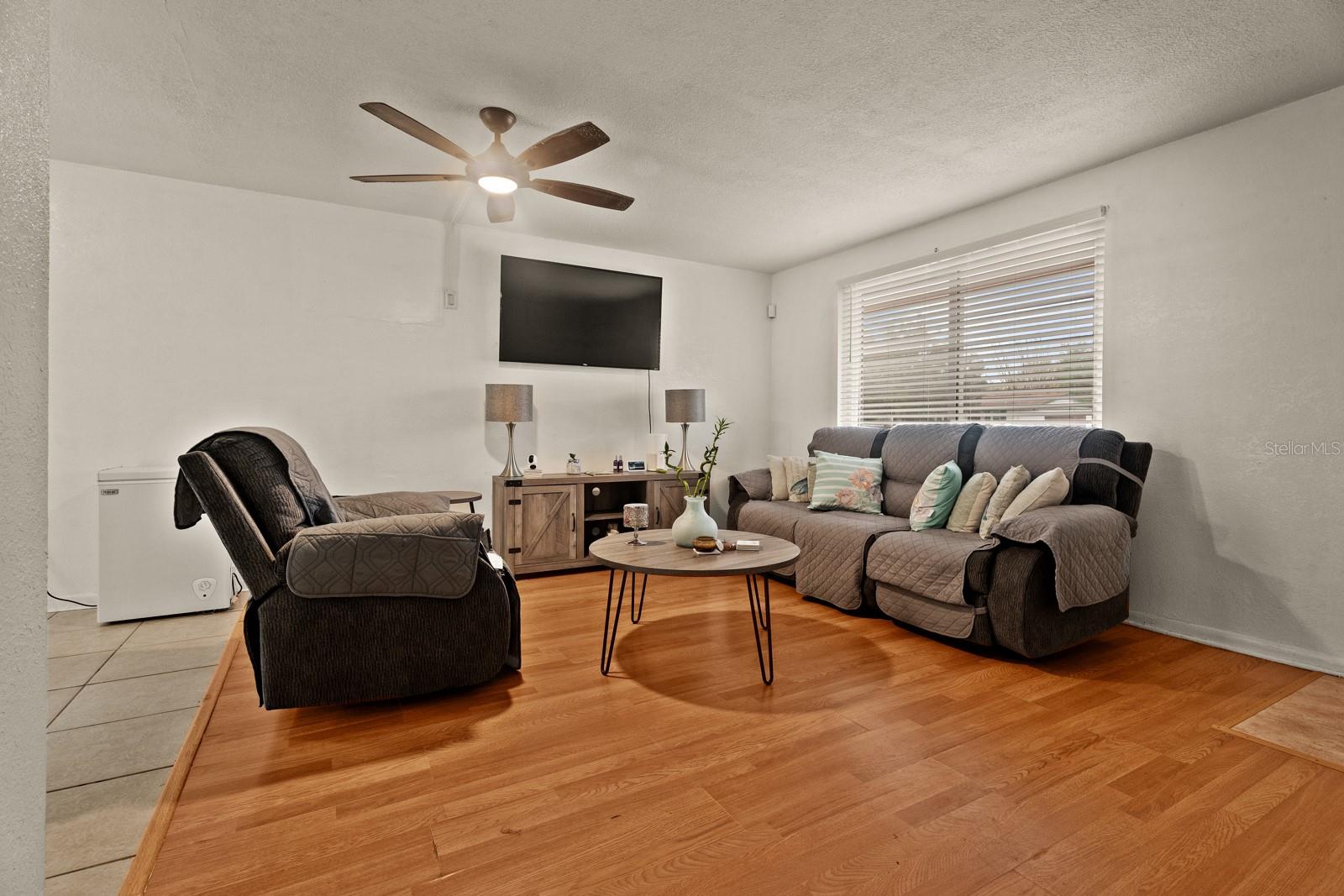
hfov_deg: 96.7
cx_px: 672
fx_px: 597
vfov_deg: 73.8
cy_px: 448
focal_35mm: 16
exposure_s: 1/8
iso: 1000
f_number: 9
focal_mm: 16
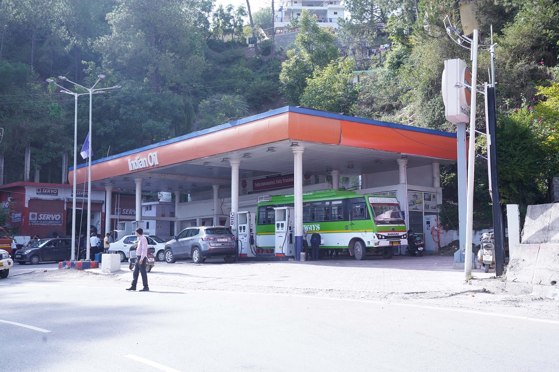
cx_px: 277
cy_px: 188
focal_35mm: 40
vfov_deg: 33.4
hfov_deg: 48.5
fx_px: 621
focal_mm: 39
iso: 400
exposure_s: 1/160
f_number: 9
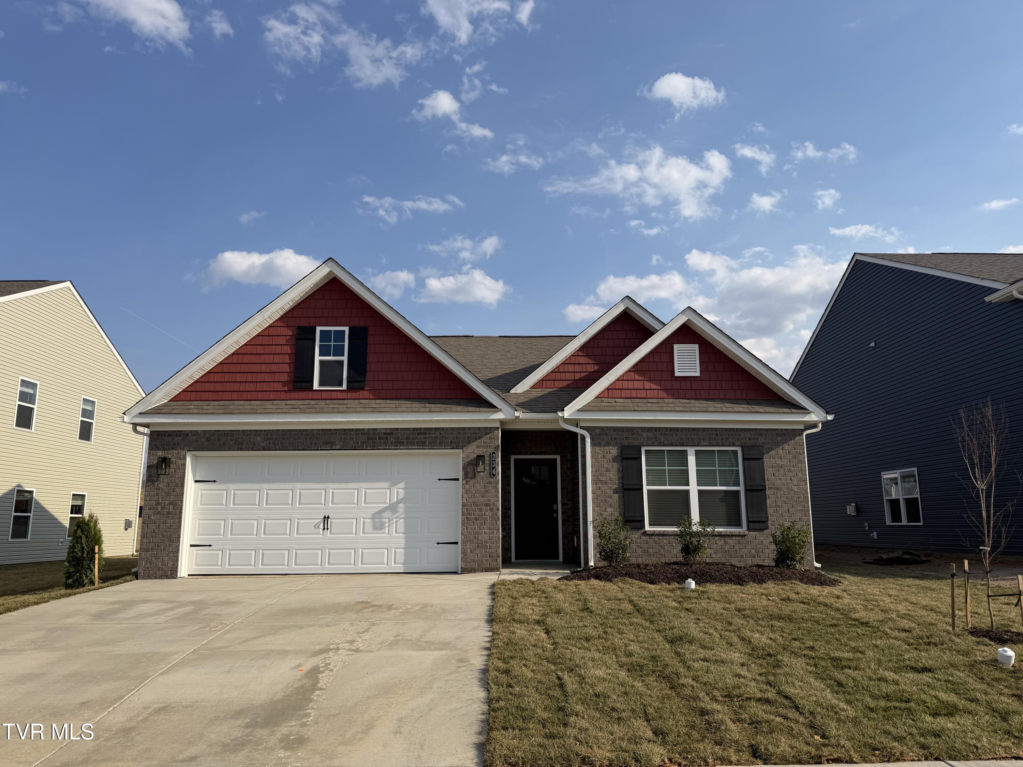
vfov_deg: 56.8
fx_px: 709
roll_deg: +0.7
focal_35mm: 24
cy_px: 384
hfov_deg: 71.6
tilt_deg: +10.3
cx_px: 512
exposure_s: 1/6173
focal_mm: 6.76
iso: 80
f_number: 1.78
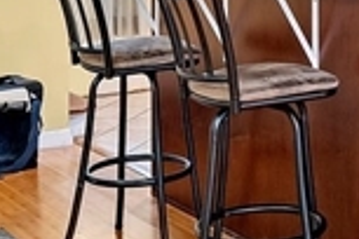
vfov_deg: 13.6
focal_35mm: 94
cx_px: 404
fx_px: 937
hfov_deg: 20.6
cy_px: -125
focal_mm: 14
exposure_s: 1/3
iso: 800
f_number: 5.6
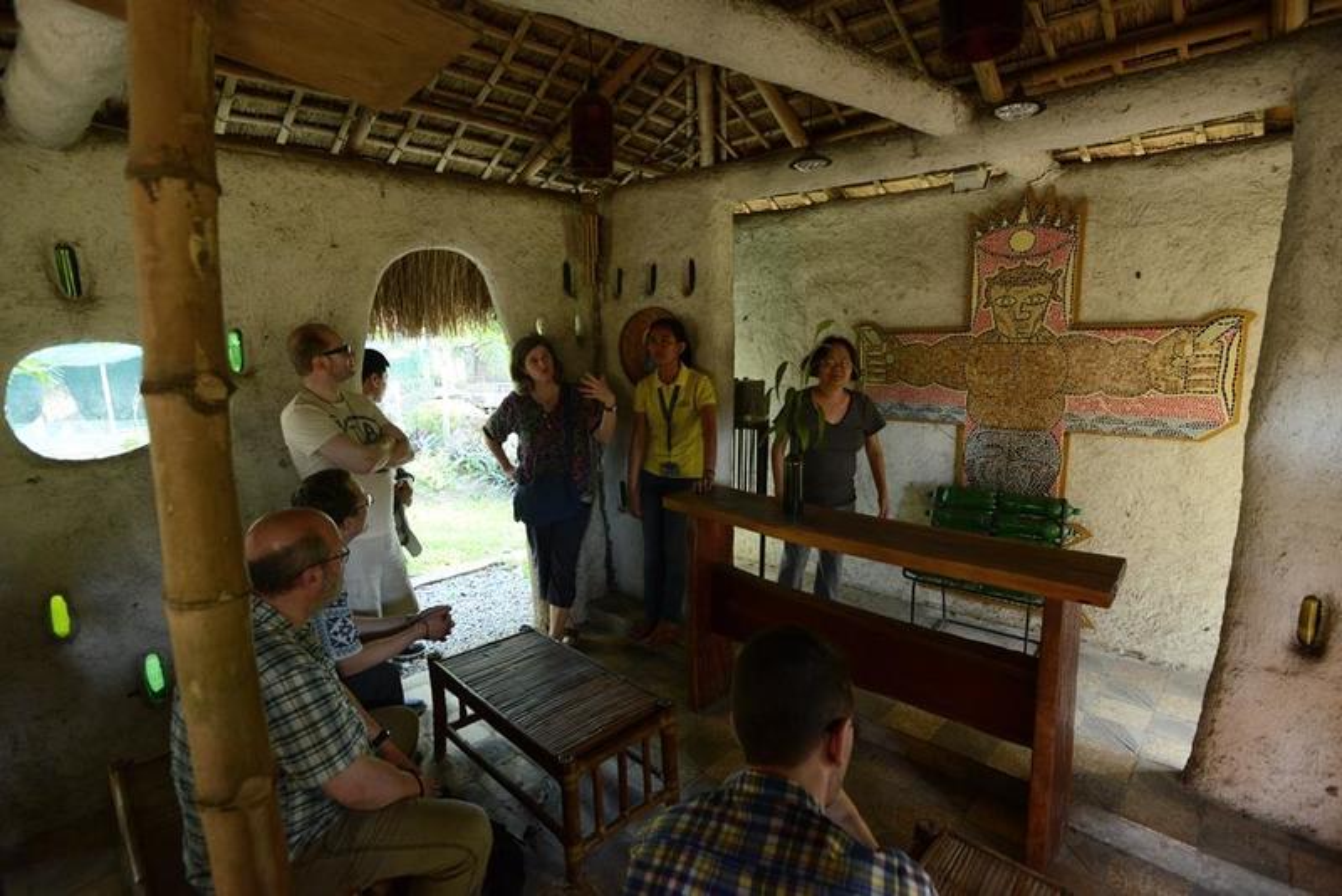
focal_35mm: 17
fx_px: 634
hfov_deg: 93.3
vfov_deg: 70.5
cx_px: 671
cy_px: 448
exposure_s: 1/60
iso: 2000
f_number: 4
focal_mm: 17
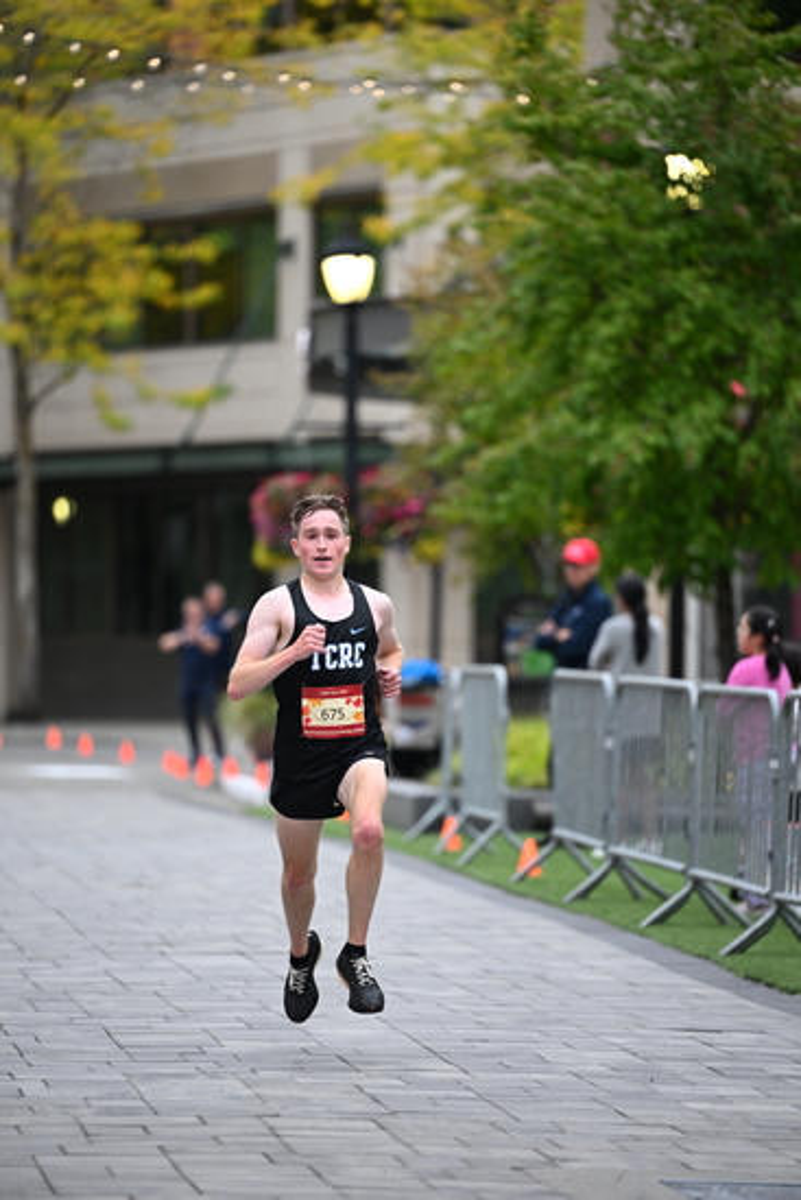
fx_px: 6170
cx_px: 400
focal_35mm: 185
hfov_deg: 7.4
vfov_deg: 11.1
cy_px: 600
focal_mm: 185
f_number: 2.8
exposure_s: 1/1000
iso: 1600
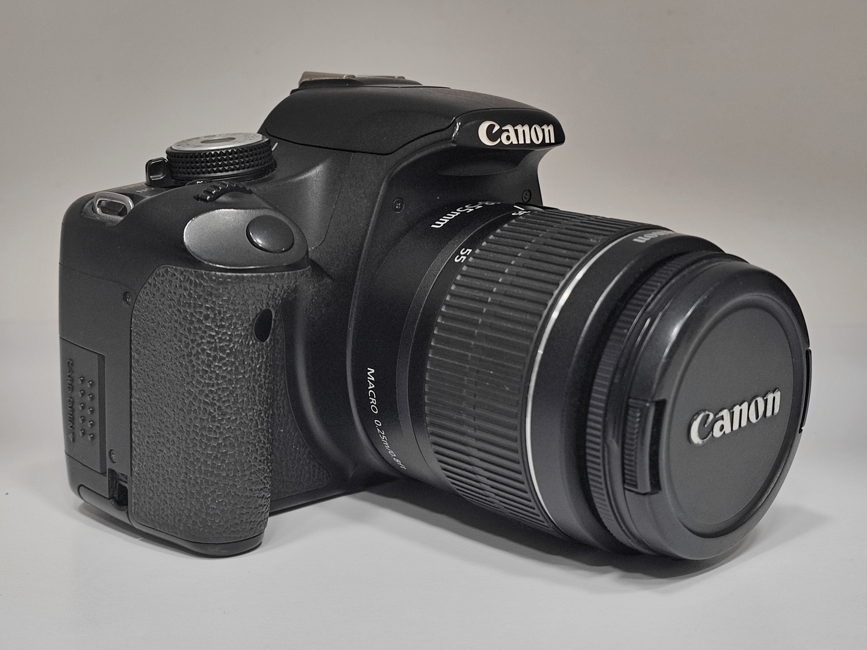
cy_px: 325
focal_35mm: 25
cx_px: 434
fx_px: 626
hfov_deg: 69.4
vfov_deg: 54.9
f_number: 1.75
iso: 172
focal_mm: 5.96
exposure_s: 1/120
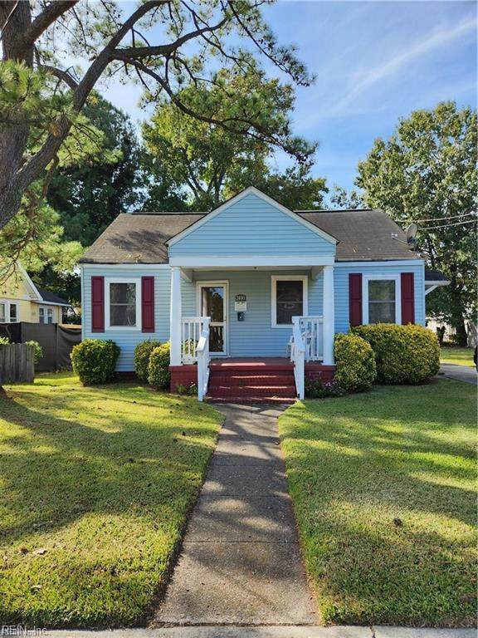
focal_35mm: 23
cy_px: 319
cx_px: 239
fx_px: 423
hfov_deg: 58.9
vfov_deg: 73.9
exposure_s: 1/750
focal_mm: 5.4
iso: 20
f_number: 1.8
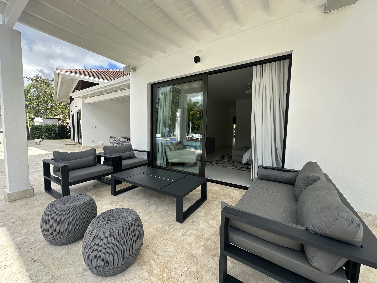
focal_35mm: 14
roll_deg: -1.3
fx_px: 152
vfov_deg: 85.7
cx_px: 188
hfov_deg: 102.1
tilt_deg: -3.7
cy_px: 142
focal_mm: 2.22
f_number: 2.2
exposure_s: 1/622
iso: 40
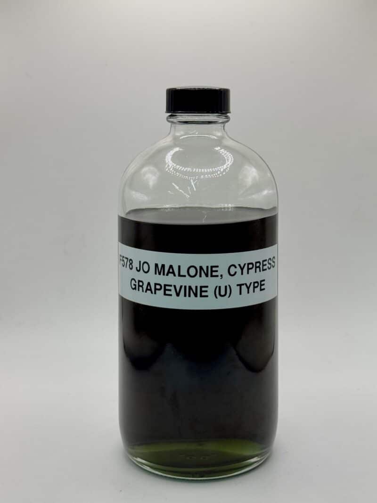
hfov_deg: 30.3
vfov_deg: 39.7
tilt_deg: -12.2
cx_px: 188
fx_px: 697
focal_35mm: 48
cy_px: 252
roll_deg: +1.1
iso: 64
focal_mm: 6.76
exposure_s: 1/271
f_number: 1.78
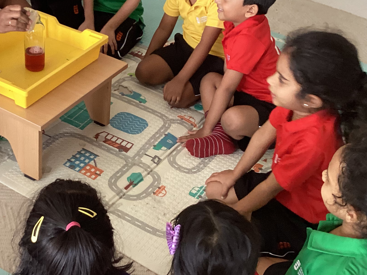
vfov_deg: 23.3
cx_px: 79
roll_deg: -3.2
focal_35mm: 63
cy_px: 124
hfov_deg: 30.1
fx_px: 668
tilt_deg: -37.3
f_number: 2.4
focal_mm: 3.3
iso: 200
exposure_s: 1/50
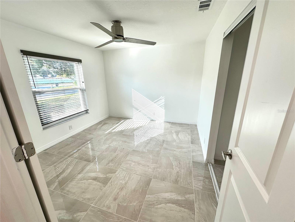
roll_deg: +1.5
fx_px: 119
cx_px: 148
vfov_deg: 85.7
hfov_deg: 102.1
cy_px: 111
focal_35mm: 14
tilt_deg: -15.6
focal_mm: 2.22
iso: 40
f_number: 2.2
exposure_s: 1/172
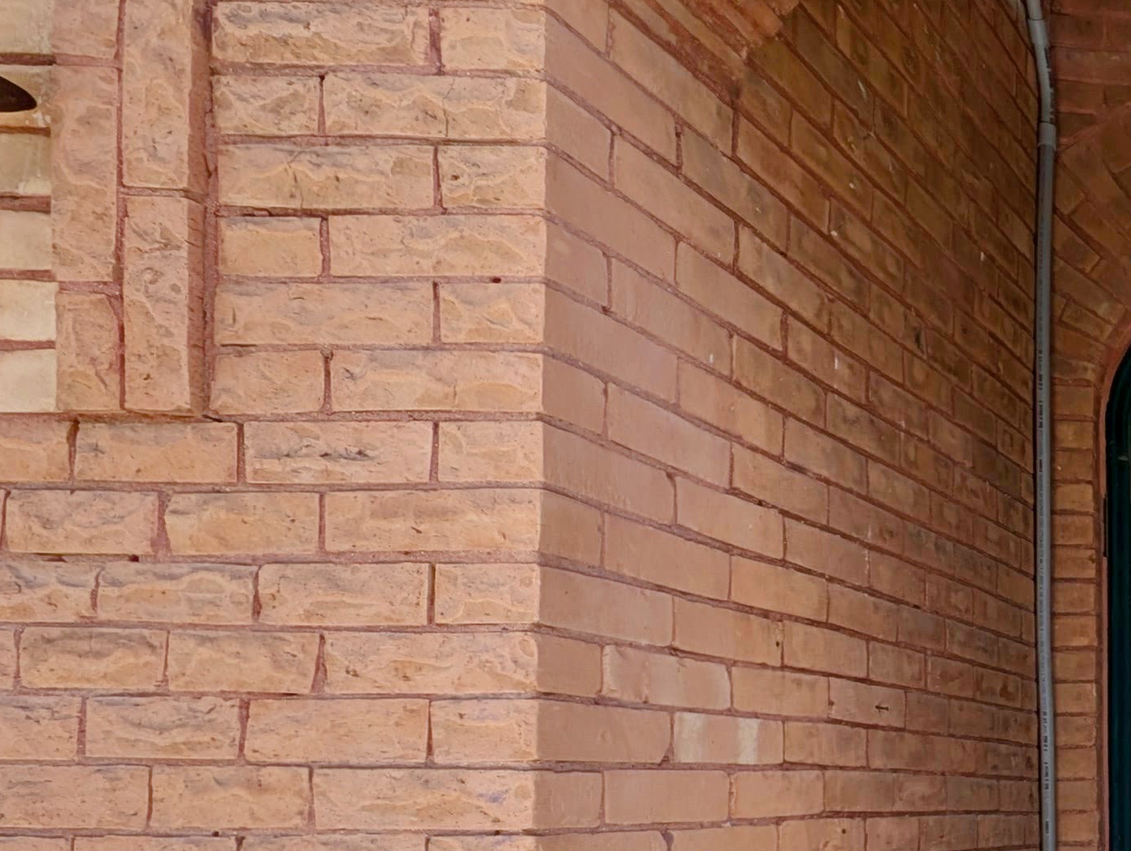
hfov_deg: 32.8
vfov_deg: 37.6
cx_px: 1575
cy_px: 796
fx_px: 1145
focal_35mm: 35
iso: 41
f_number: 1.95
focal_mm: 2.23
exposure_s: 1/1859
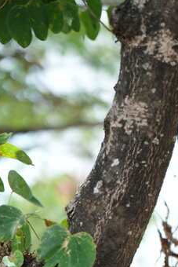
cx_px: 56
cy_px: 530
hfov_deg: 3.9
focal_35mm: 350
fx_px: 2593
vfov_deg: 5.8
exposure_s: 1/2500
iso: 250
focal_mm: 85
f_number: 1.4
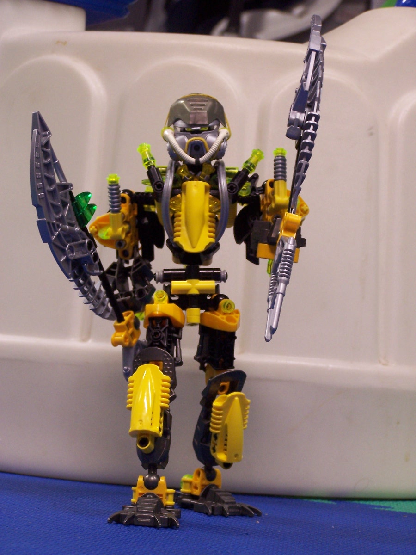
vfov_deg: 18.7
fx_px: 1682
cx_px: 208
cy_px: 278
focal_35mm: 105
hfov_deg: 14.1
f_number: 3.2
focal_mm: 17.5
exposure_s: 1/8
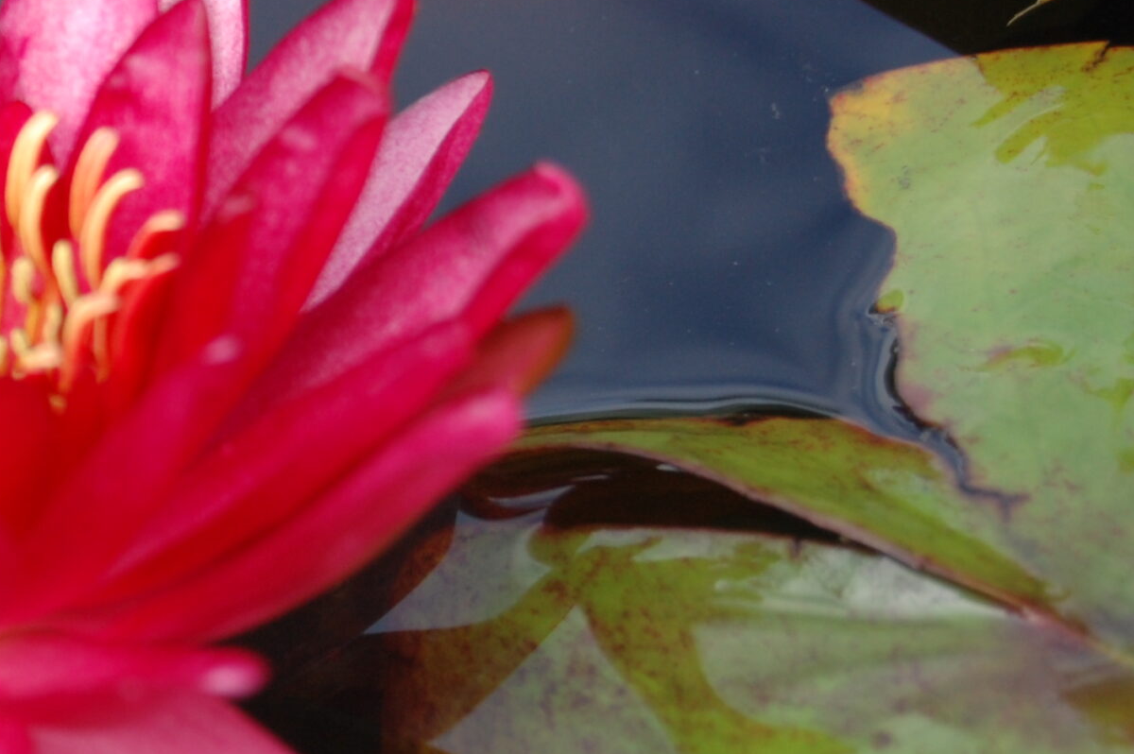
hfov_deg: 11.6
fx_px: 5541
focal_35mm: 176
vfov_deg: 7.8
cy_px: 367
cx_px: -29
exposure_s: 1/320
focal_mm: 55
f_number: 5.6
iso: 400
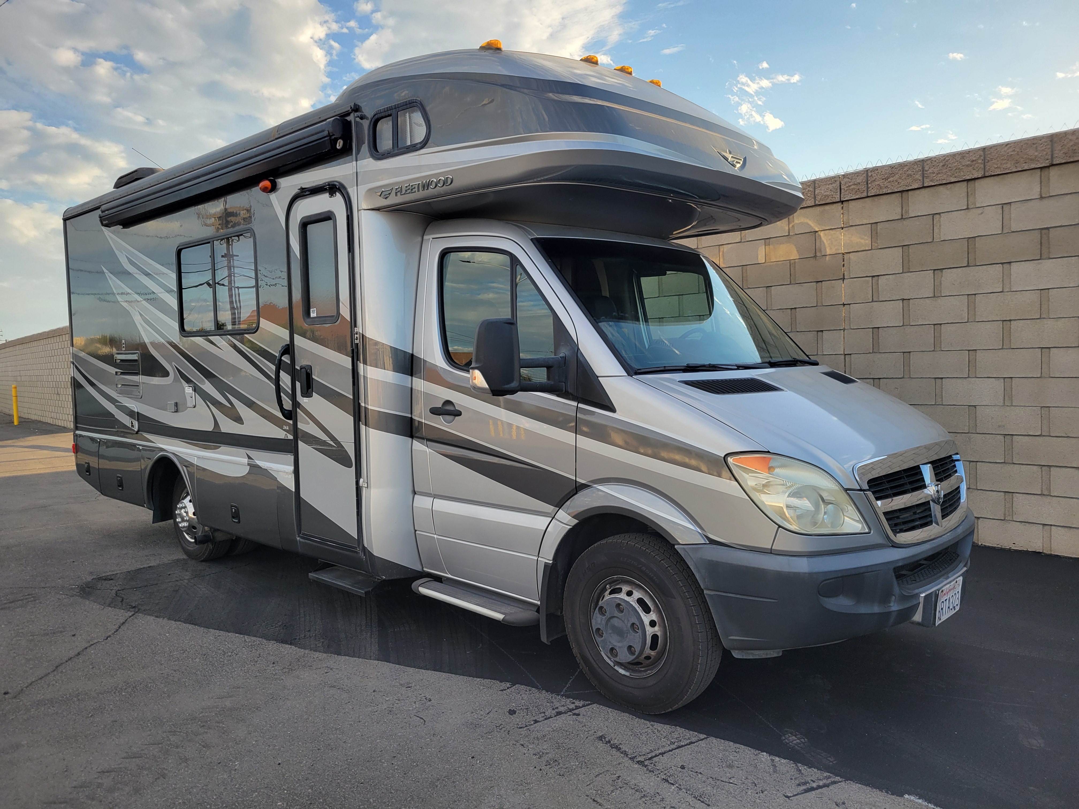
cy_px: 404
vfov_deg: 53.1
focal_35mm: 26
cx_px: 540
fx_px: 810
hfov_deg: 67.3
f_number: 1.8
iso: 40
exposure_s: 1/866
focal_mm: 5.4
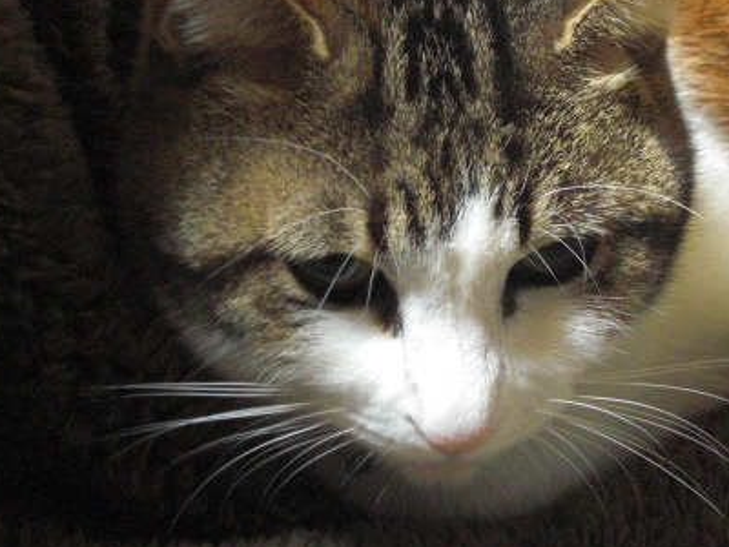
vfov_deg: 16.8
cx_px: 529
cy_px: 193
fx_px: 1853
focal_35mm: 88
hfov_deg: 22.1
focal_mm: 9.8
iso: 800
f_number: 3.6
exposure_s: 1/13
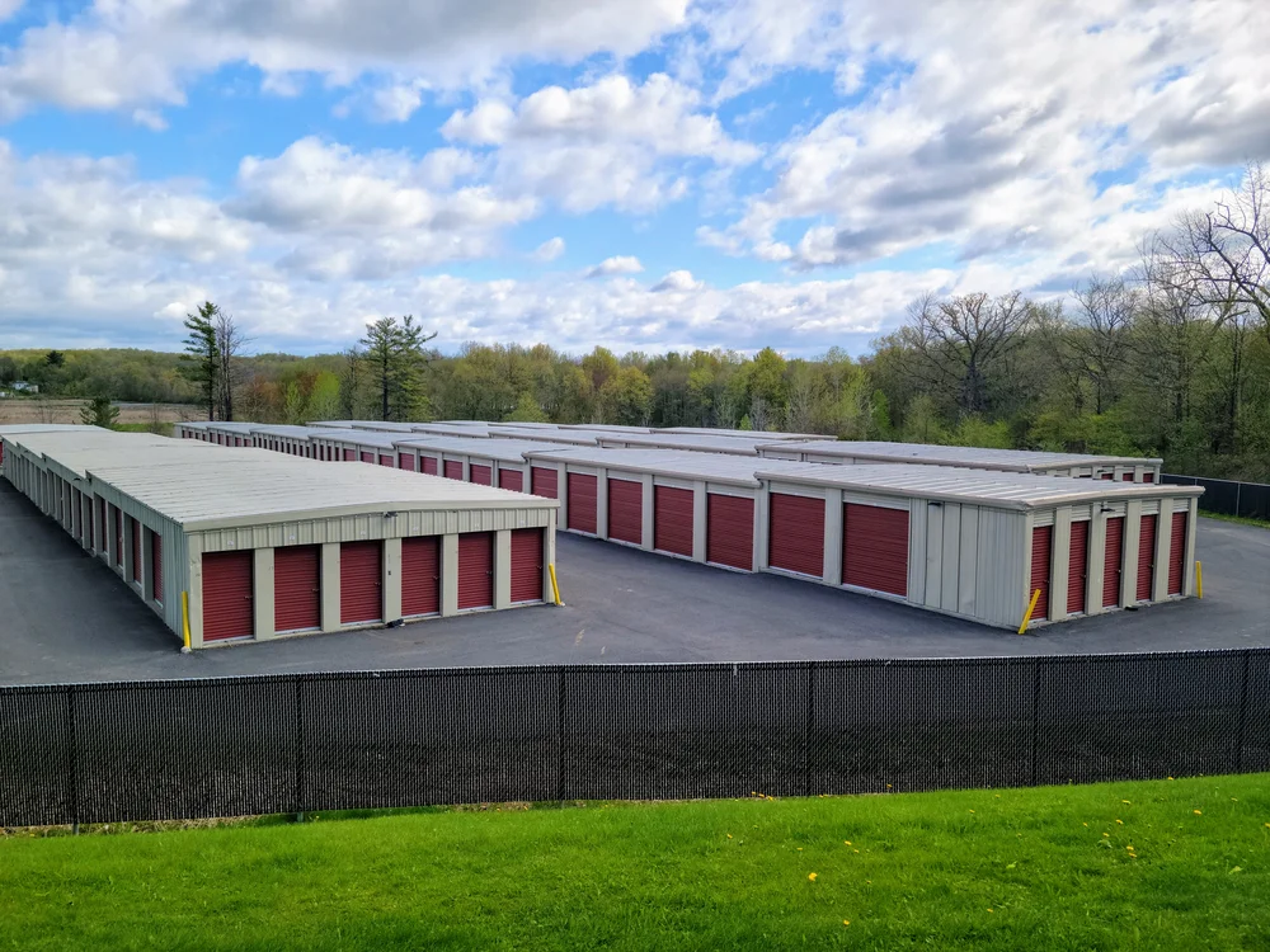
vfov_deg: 49.7
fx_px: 1027
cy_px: 476
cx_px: 635
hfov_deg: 63.4
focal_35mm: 28
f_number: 2
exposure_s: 1/770
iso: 25
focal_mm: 5.9
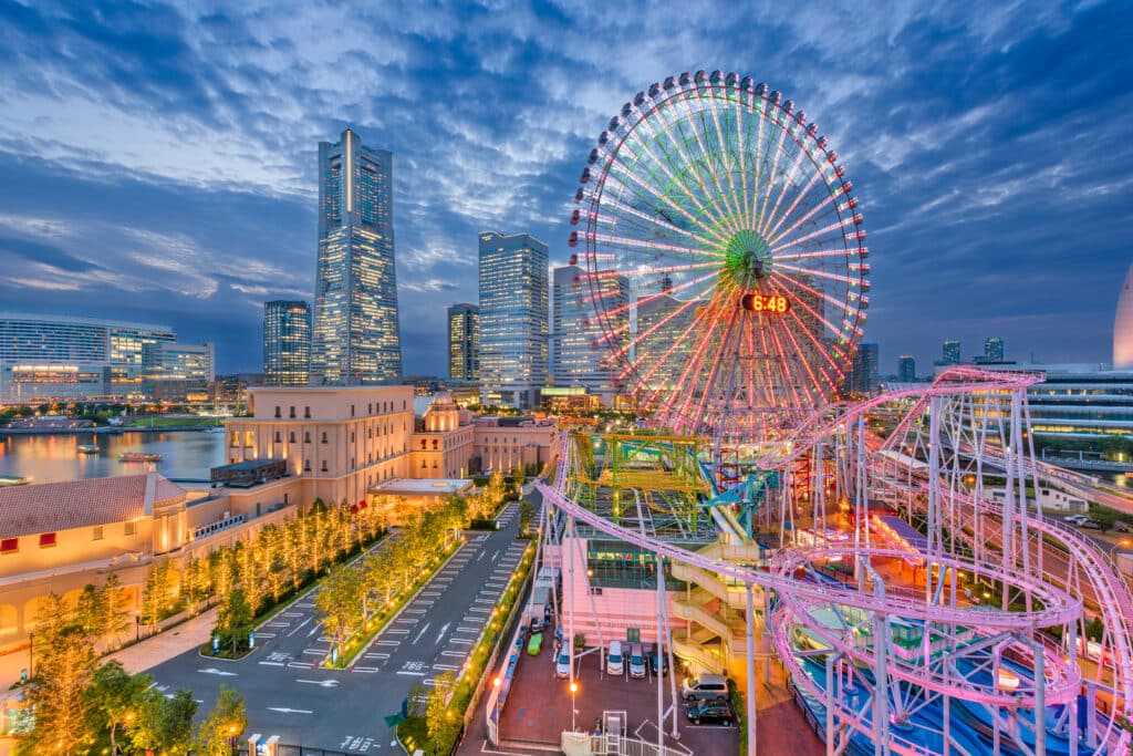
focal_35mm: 14
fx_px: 441
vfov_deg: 81.2
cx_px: 566
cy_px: 378
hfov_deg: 104.2
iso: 64
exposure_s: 3
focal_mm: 14
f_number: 9
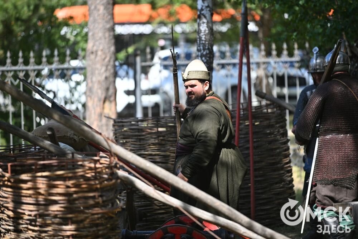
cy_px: 120
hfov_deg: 11.7
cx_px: 179
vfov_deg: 7.8
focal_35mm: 175
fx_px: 1740
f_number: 2.8
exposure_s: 1/800
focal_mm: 175
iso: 100
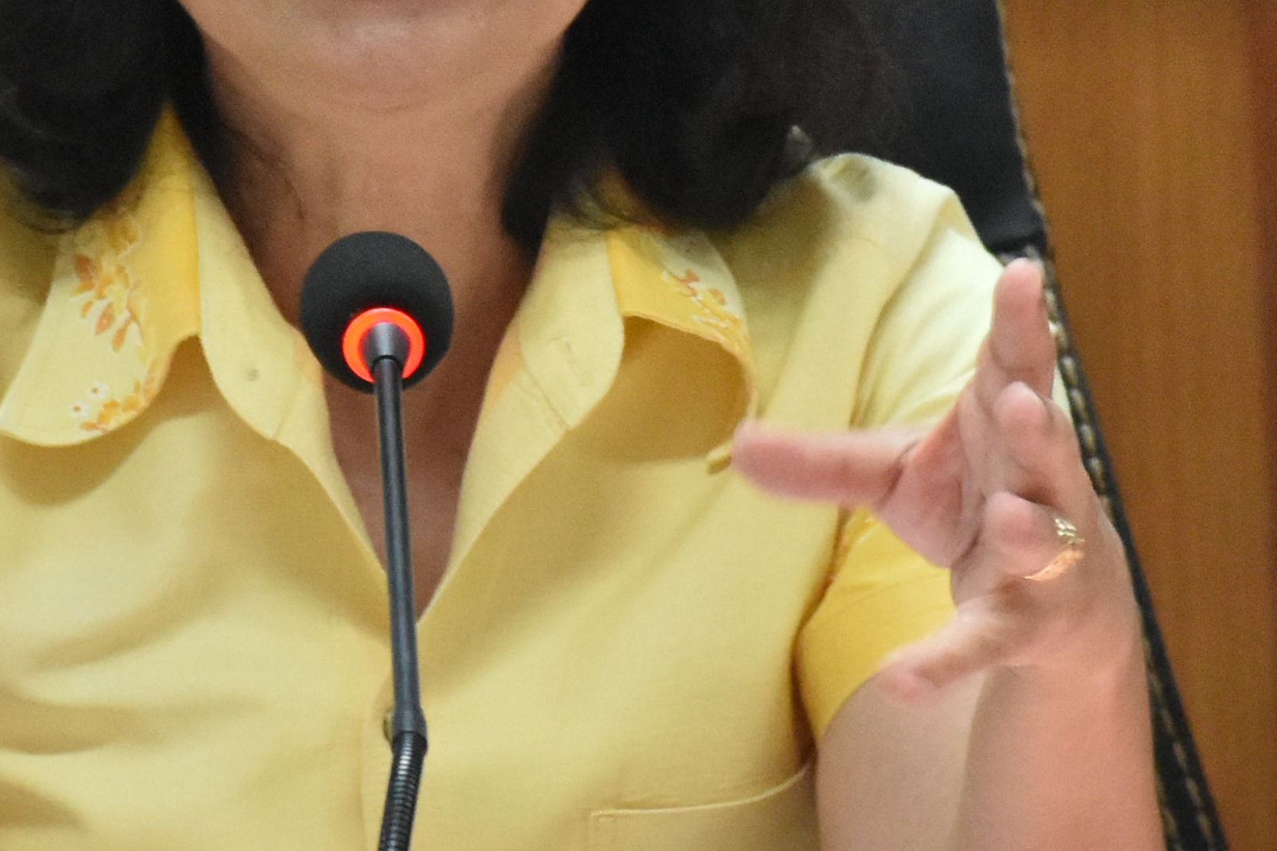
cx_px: 452
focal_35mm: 722
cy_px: 249
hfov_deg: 2.9
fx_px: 25609
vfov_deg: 1.9
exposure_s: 1/125
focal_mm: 130
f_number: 5.6
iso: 2500
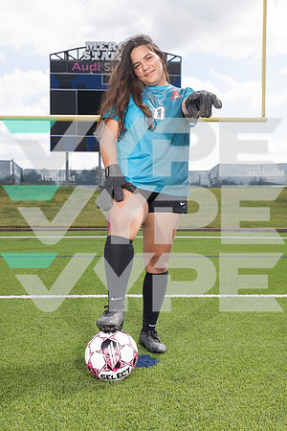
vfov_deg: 41.1
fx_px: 574
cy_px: 216
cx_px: 144
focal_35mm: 48
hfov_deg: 28.1
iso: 125
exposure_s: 1/320
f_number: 7.1
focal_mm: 48
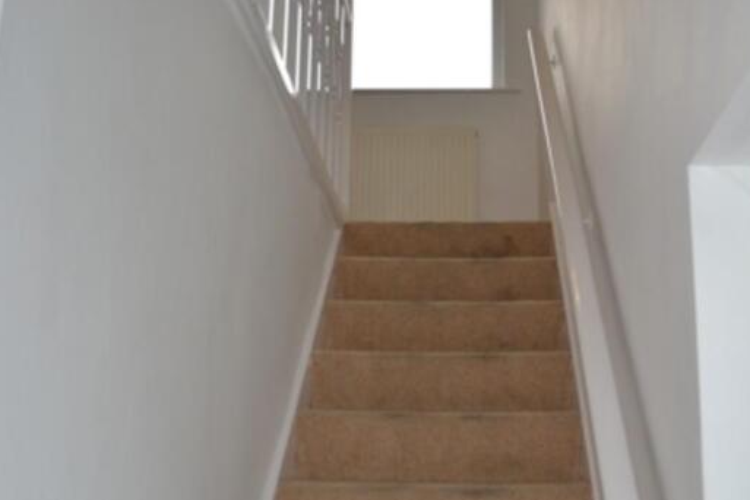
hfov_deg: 42.5
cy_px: 268
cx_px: 450
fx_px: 958
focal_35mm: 46
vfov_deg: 29.2
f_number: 4
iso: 220
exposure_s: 1/125
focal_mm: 24
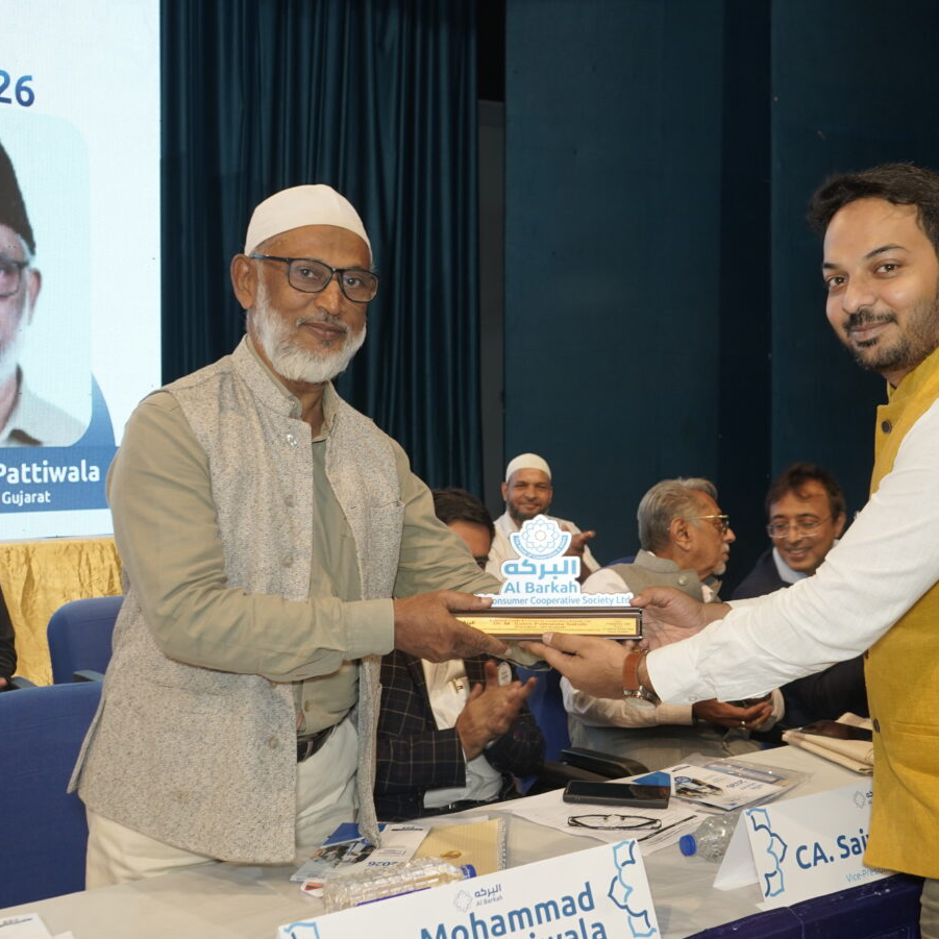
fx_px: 1289
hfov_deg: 39.7
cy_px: 499
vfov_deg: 40.0
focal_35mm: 42
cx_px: 606
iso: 640
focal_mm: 29
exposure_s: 1/30
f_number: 6.3
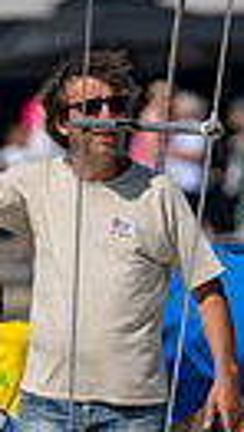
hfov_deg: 0.4
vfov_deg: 0.8
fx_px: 31839
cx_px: 218
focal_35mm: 2777
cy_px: 411
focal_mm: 600
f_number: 11
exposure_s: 1/800
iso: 250
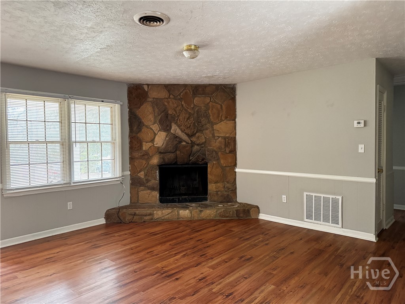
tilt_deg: -3.1
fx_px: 281
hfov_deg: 71.6
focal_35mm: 24
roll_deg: +1.6
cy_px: 152
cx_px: 202
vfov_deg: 56.8
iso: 800
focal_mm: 6.76
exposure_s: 1/60
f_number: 1.78
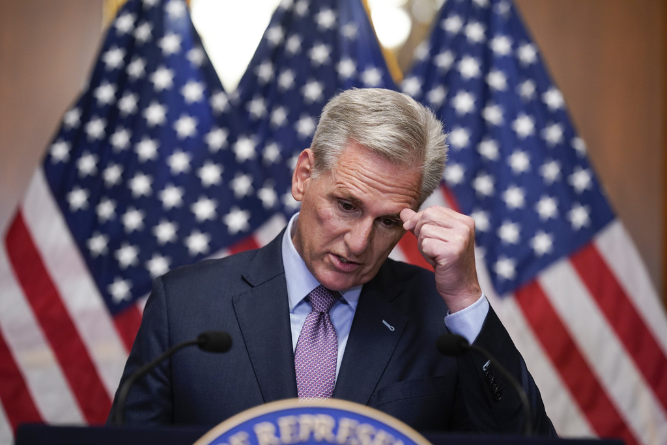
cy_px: 222
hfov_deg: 15.2
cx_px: 334
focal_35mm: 135
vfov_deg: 10.2
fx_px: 2501
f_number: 2.2
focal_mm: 135
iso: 2000
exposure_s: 1/500
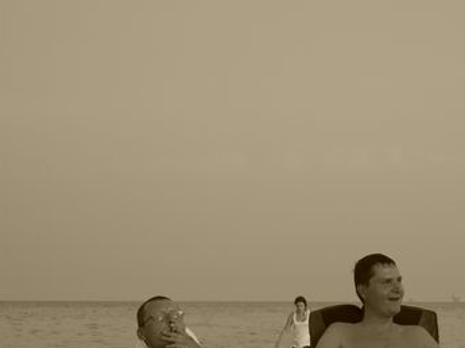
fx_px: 2093
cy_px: 314
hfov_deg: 12.6
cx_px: 412
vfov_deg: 9.5
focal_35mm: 156
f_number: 6.3
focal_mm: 42
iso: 160
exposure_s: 1/160
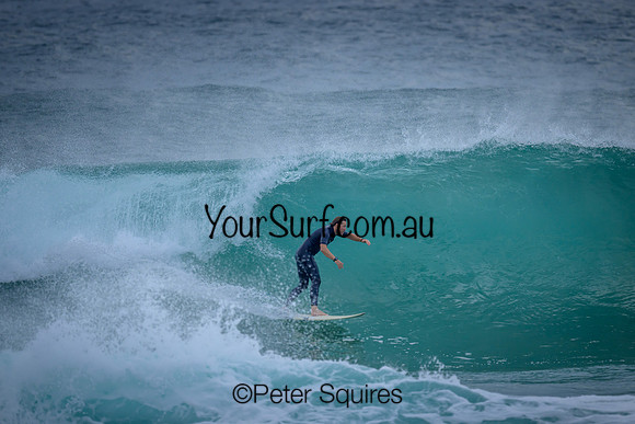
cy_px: 208
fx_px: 14403
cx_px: 324
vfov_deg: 1.7
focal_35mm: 816
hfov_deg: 2.5
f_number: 6.3
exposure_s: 1/2000
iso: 800
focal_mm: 800
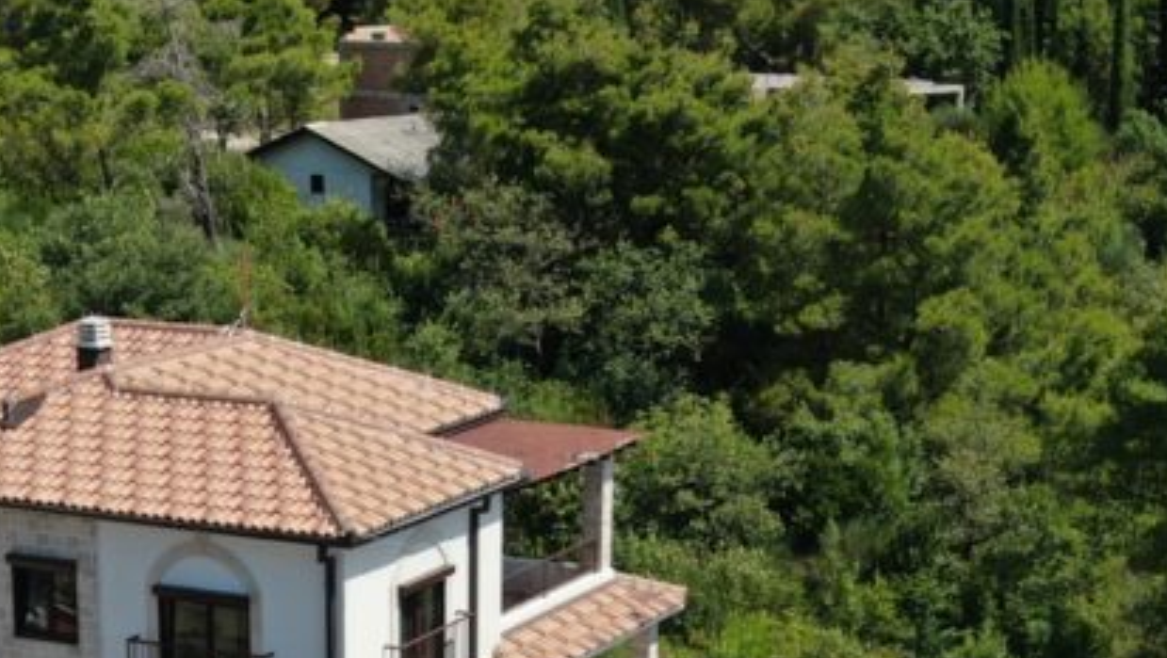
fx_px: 2663
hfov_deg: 24.5
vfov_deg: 13.8
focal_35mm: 86
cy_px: 692
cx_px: 353
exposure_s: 1/640
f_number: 3.8
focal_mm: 8.6
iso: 100
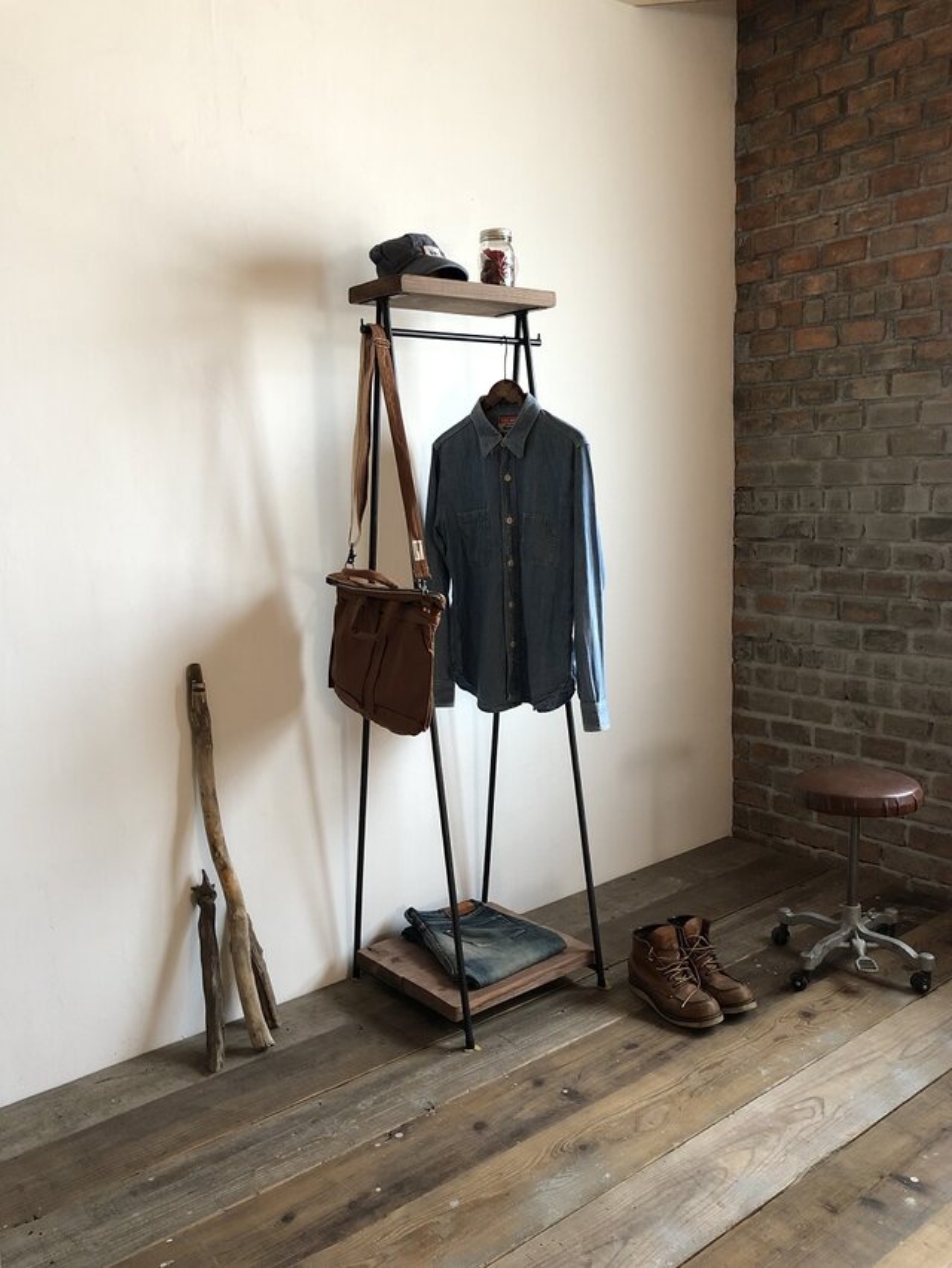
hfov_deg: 49.8
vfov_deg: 63.4
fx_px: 1026
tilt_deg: -7.7
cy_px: 634
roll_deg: +0.8
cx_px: 476
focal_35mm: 28
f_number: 1.8
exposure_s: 1/17
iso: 40
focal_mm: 4
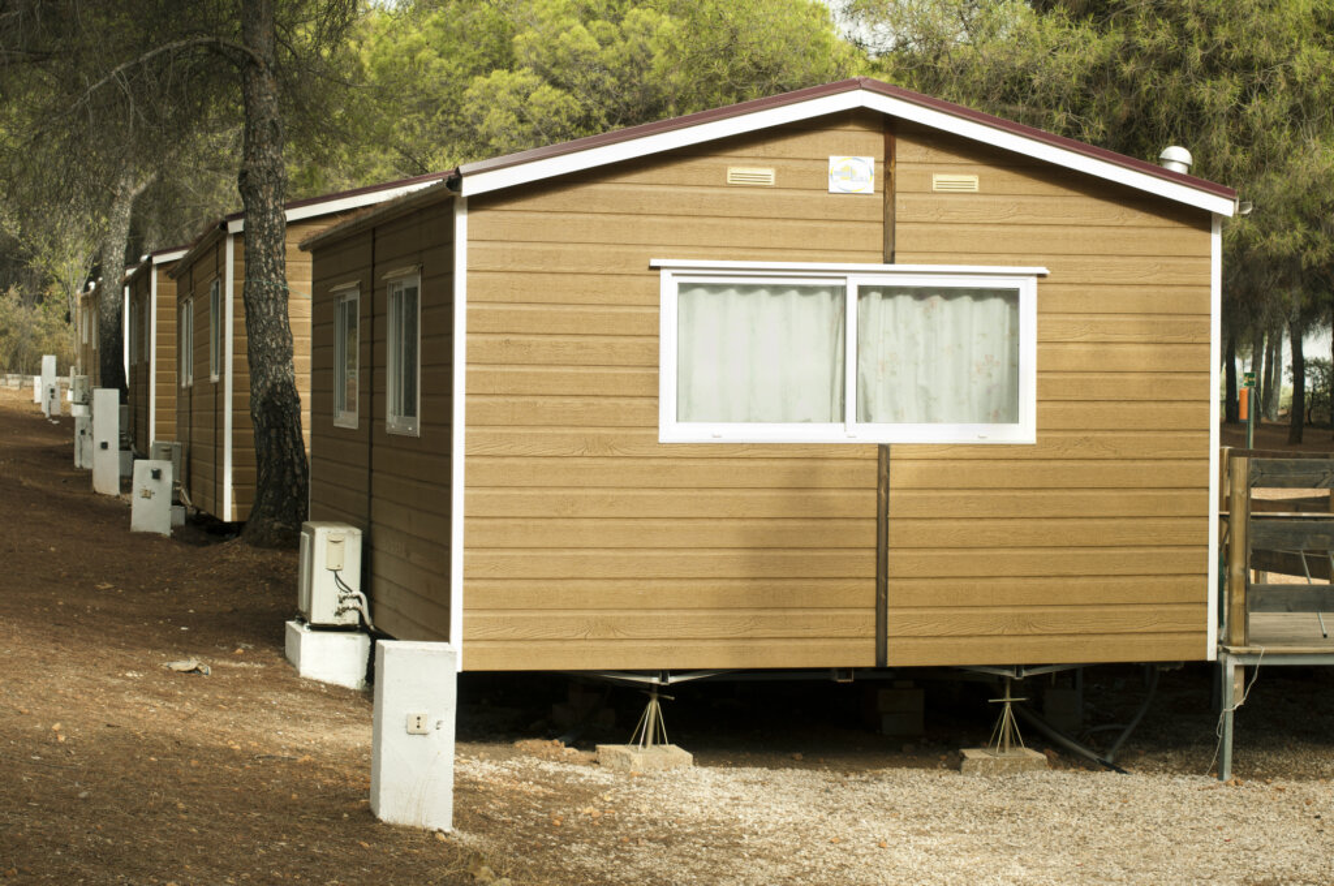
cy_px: 443
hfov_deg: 27.0
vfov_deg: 18.1
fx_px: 2776
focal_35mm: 75
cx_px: 667
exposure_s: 1/60
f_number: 9
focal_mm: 50
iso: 100
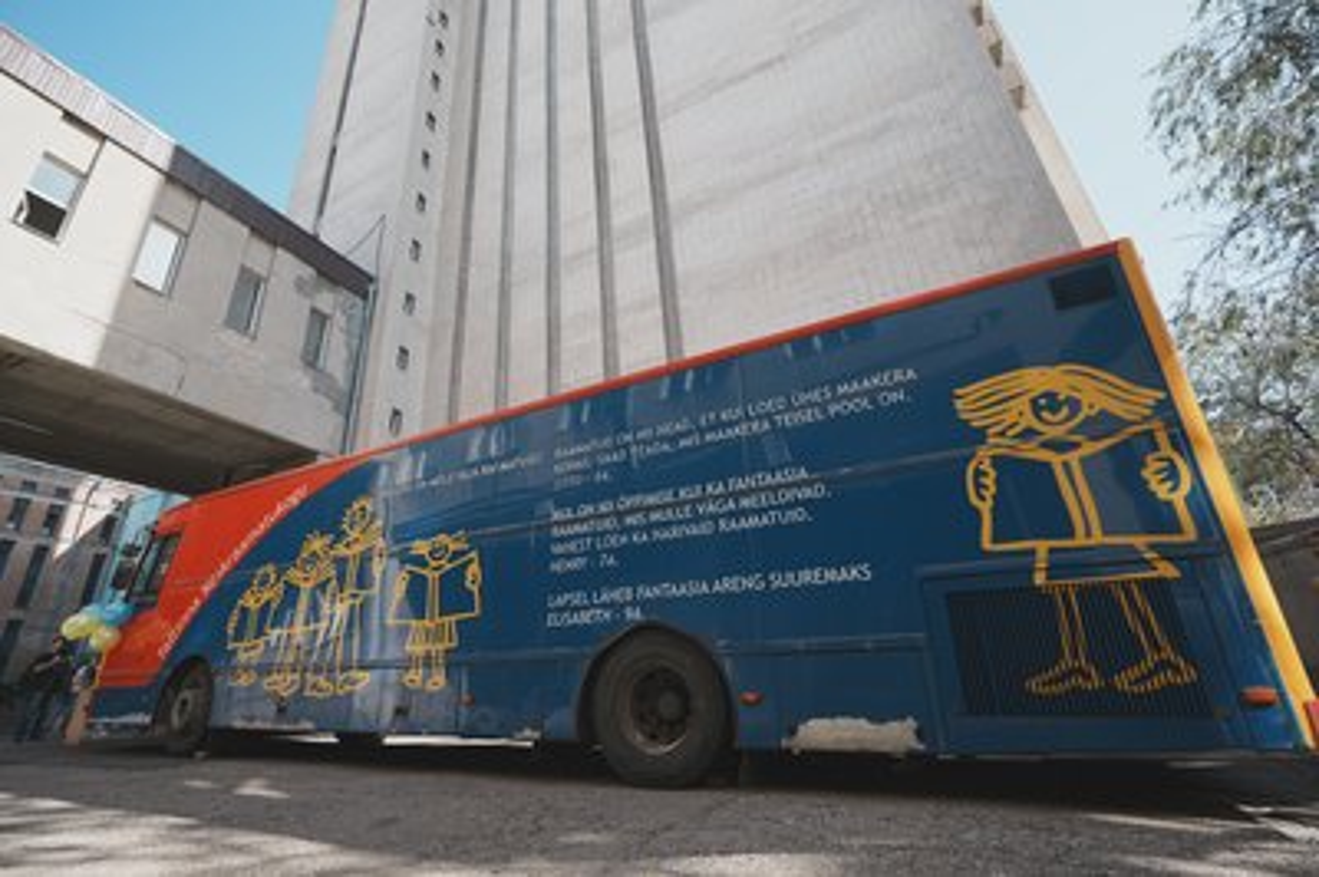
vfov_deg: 73.6
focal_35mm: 16
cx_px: 660
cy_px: 438
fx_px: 586
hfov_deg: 96.8
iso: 100
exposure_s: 1/125
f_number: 7.1
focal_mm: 16
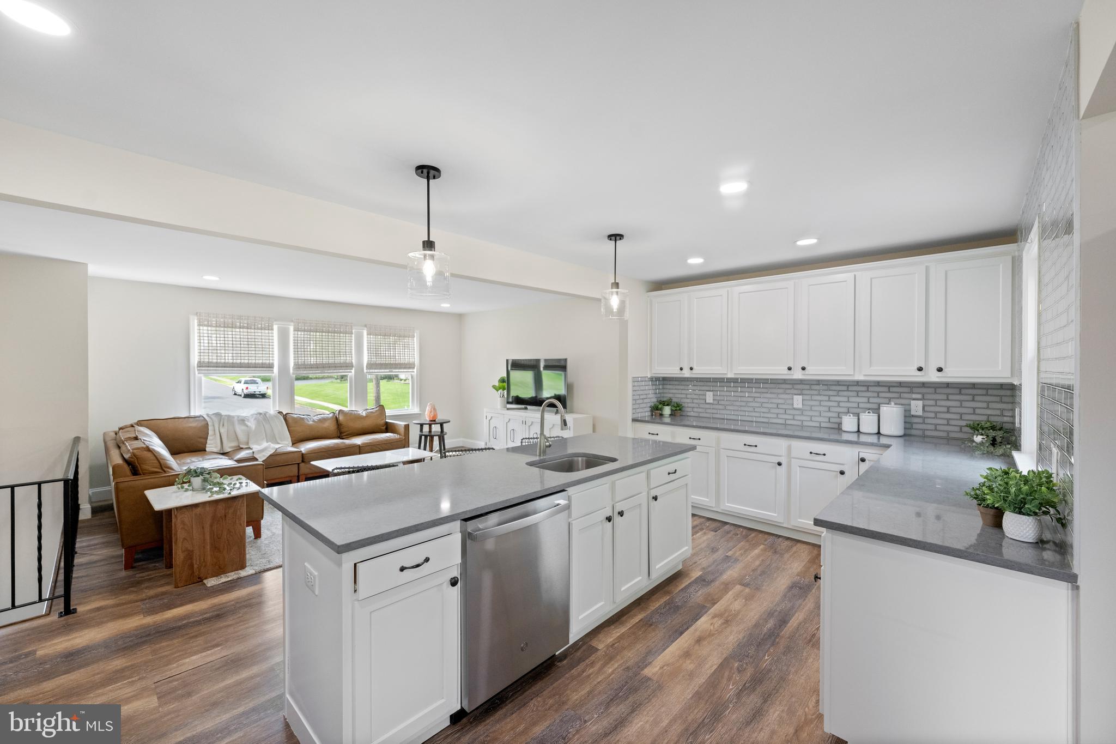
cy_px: 372
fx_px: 434
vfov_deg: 81.2
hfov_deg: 104.3
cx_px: 558
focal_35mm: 14
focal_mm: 14
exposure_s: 1/80
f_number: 5.6
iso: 1250
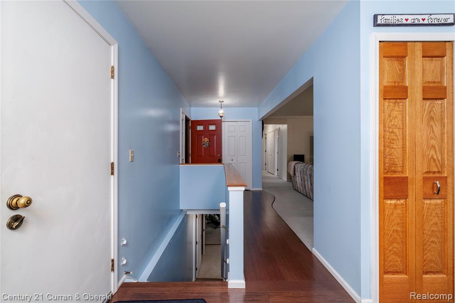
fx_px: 190
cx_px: 228
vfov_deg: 77.3
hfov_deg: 100.4
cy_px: 152
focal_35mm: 15
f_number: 6.4
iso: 800
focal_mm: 10
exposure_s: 1/125
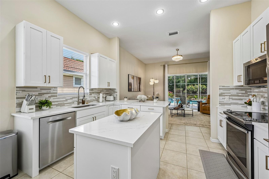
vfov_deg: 81.2
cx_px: 134
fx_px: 105
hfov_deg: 104.3
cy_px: 90
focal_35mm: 14
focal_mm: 14
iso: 400
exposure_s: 1/80
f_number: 8
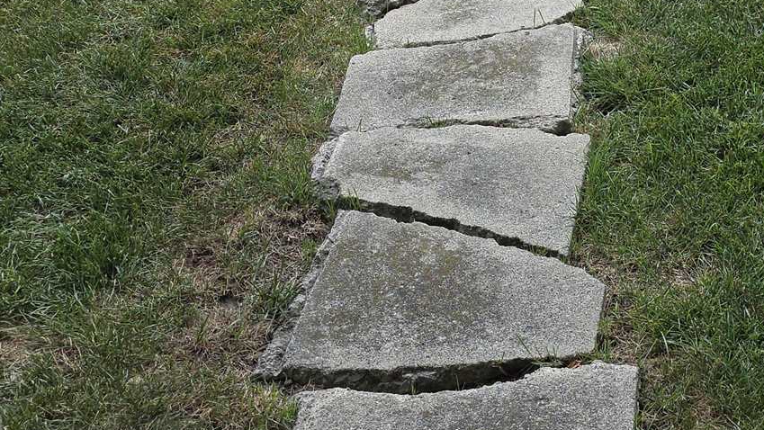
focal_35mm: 68
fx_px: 1378
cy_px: -64
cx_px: 561
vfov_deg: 17.1
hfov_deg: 30.5
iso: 12
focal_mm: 6.3
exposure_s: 1/273
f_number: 1.7
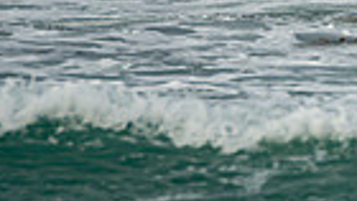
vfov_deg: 0.9
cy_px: -190
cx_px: 681
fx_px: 12363
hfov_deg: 1.7
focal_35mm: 1305
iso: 200
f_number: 5.6
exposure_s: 1/640
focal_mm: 200
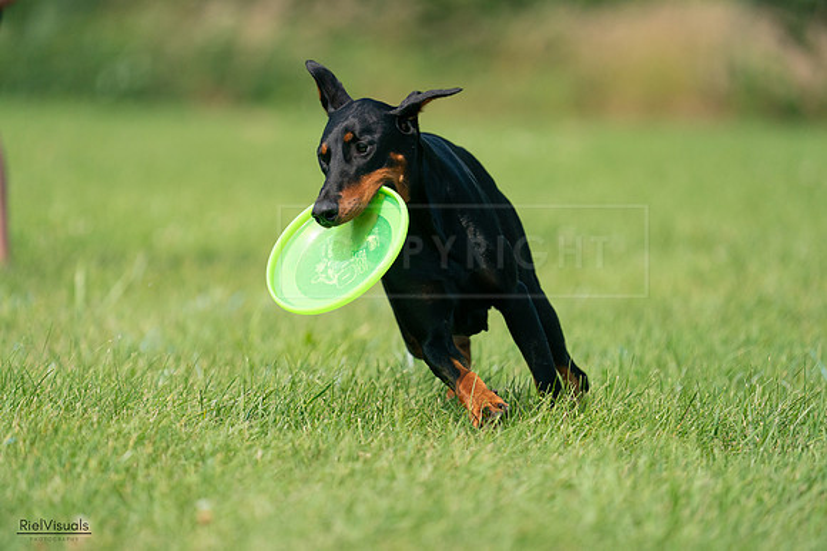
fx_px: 10730
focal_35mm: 467
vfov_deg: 2.9
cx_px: 414
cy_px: 276
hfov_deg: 4.4
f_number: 6.3
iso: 1000
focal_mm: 467
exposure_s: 1/4000
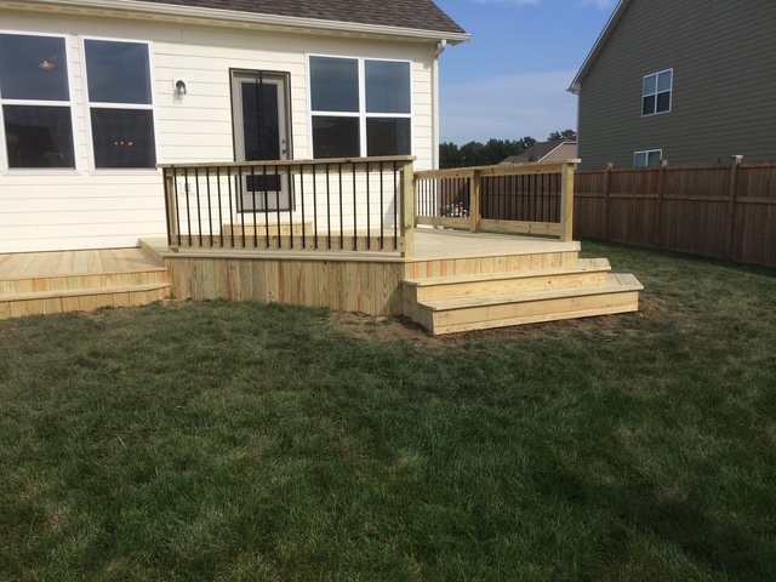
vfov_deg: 48.2
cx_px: 388
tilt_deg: -8.7
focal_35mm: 29
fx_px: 650
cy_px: 291
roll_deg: +2.0
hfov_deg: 61.7
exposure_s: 1/3165
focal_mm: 4.15
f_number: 2.2
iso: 32
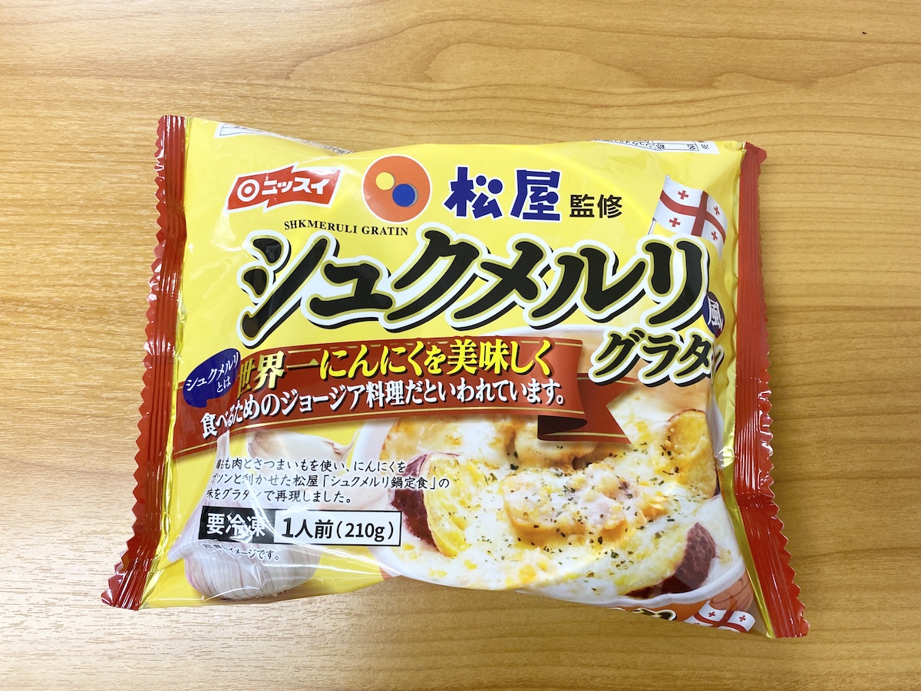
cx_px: 460
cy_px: 346
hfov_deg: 67.3
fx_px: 692
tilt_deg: -77.8
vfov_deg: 53.1
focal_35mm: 26
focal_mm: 4.25
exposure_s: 1/100
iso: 125
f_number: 1.8
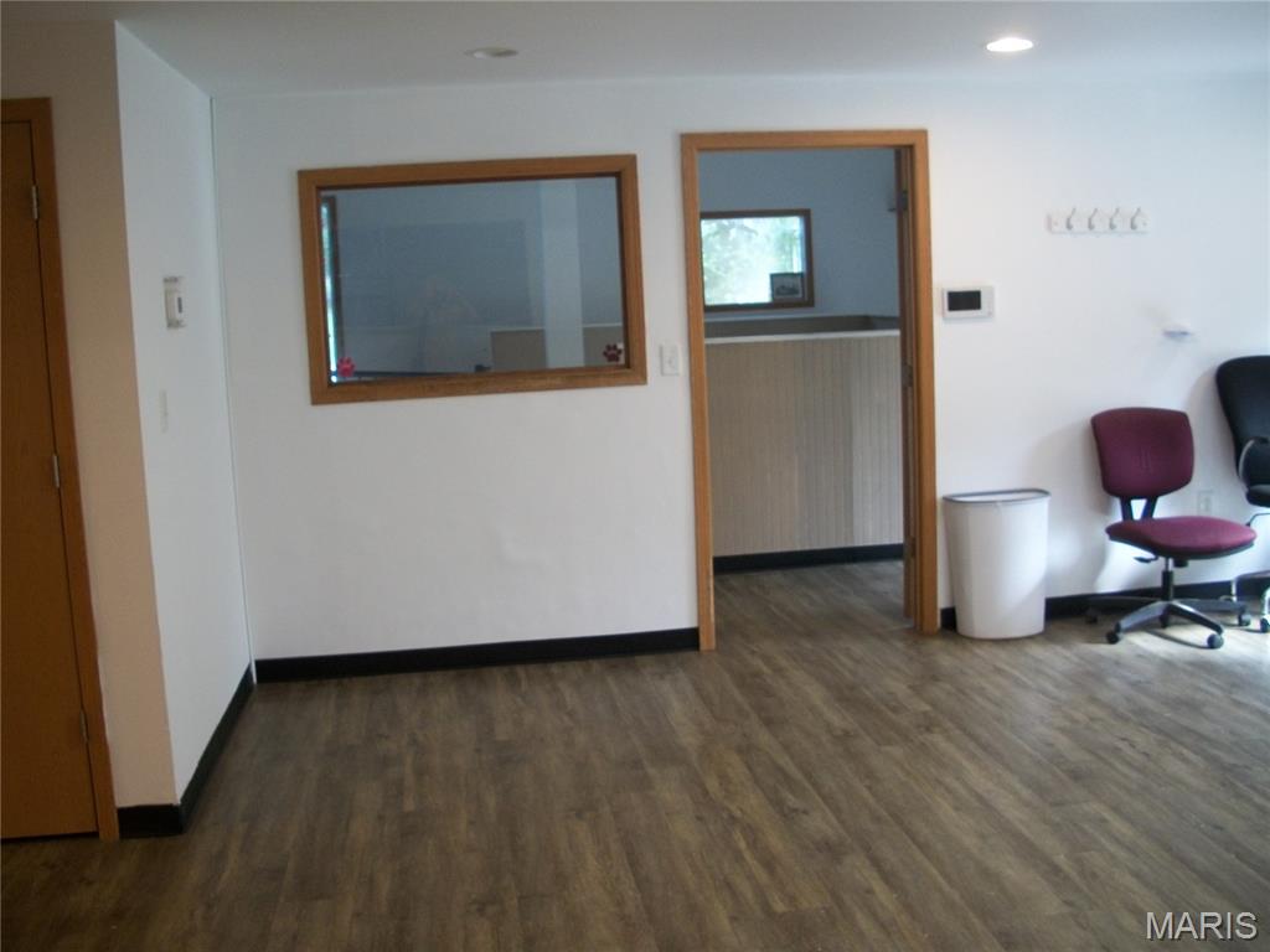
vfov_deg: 40.7
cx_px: 635
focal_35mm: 35
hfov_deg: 52.6
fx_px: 1284
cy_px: 476
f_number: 3.1
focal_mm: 6.3
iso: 160
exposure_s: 1/20
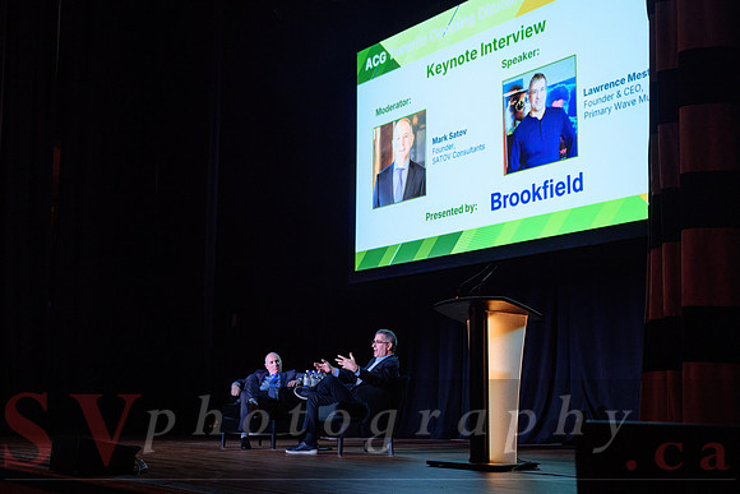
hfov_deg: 41.8
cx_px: 370
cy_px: 247
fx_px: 969
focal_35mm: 47
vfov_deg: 28.6
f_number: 3.5
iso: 1600
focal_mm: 46
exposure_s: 1/100
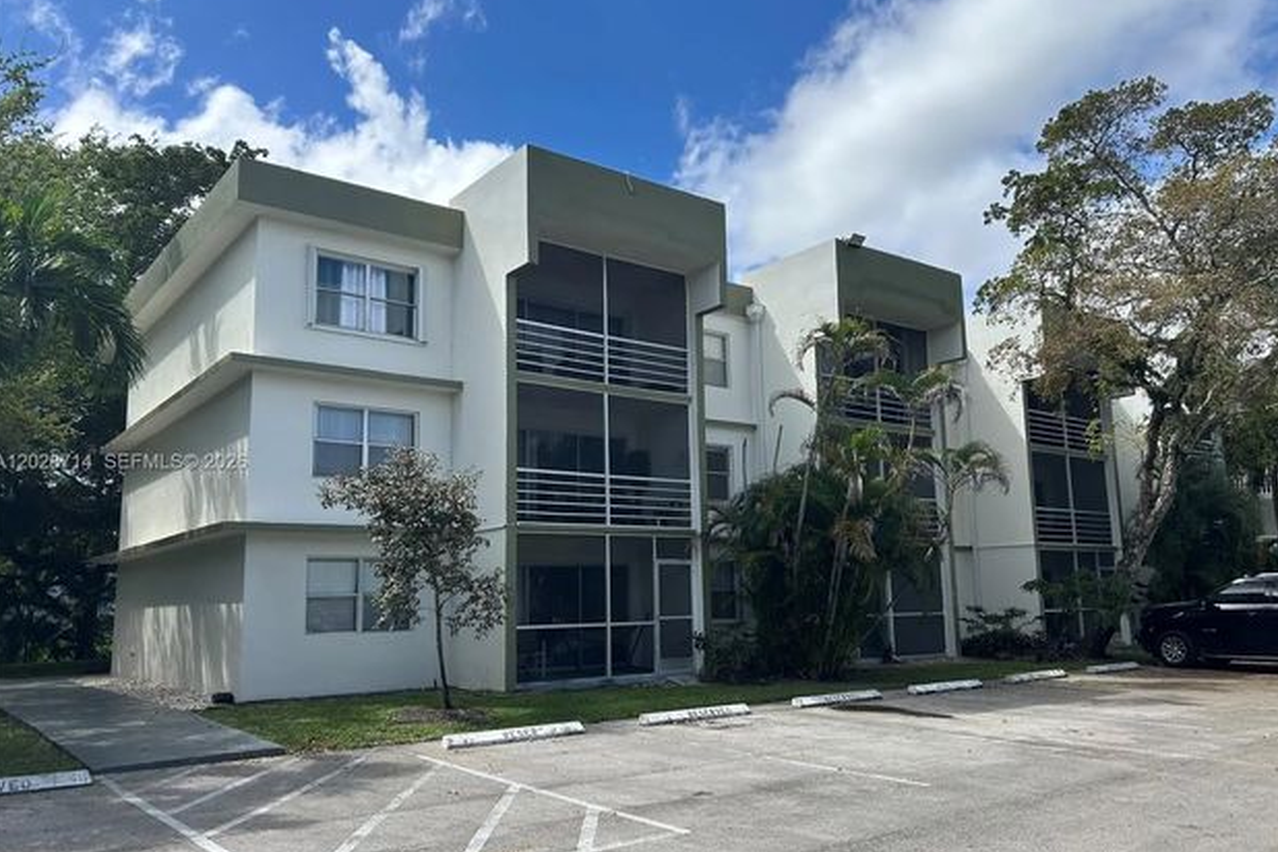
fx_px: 994
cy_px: 463
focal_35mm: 28
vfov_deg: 46.4
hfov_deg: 65.5
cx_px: 651
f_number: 1.5
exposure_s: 1/3460
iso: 50
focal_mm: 5.7
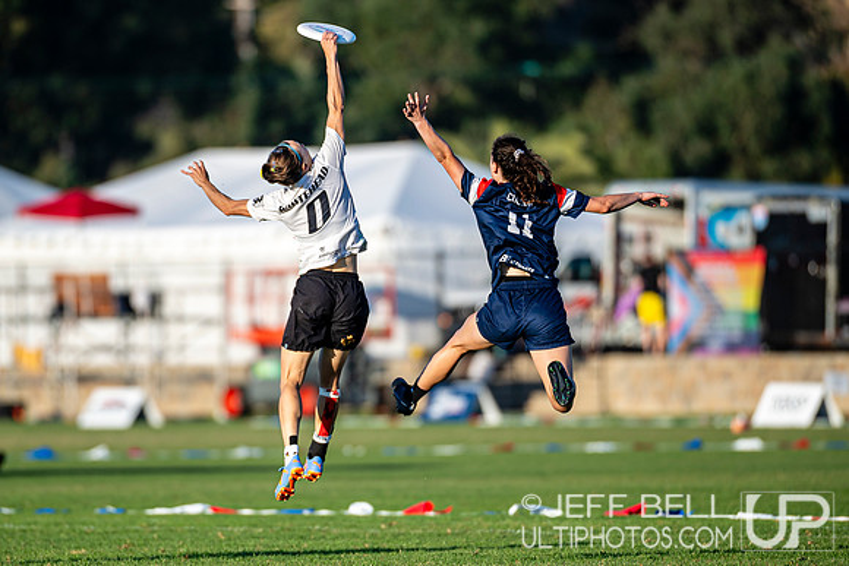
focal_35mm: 490
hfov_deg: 4.2
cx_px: 341
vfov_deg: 2.8
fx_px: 11547
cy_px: 295
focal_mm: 300
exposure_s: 1/1250
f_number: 3.2
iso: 100
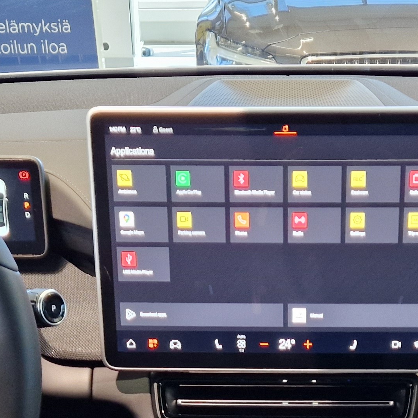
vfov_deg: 21.1
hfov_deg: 22.7
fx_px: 1038
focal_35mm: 76
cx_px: 278
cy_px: 511
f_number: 1.8
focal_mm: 5.4
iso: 400
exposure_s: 1/100
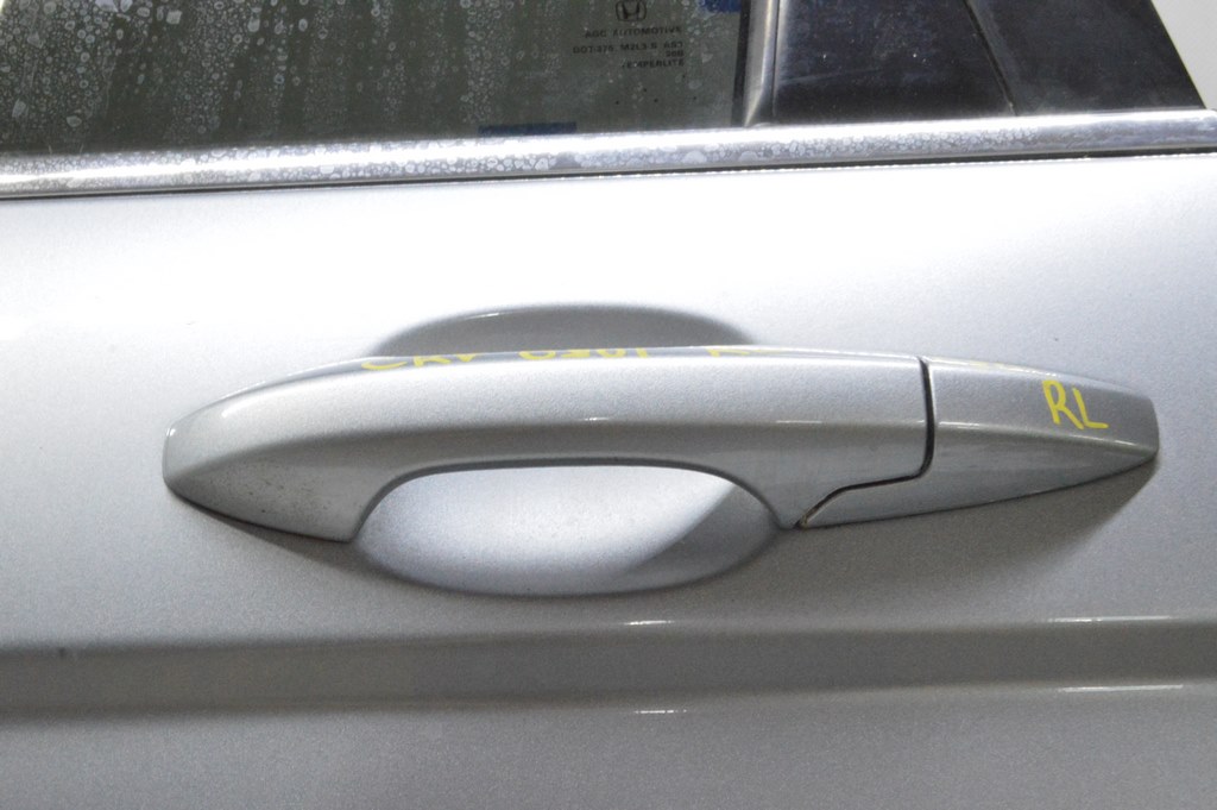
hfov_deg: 38.9
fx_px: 1723
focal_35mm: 51
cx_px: 608
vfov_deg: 26.4
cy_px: 405
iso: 6400
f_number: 20
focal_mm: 34
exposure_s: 1/15
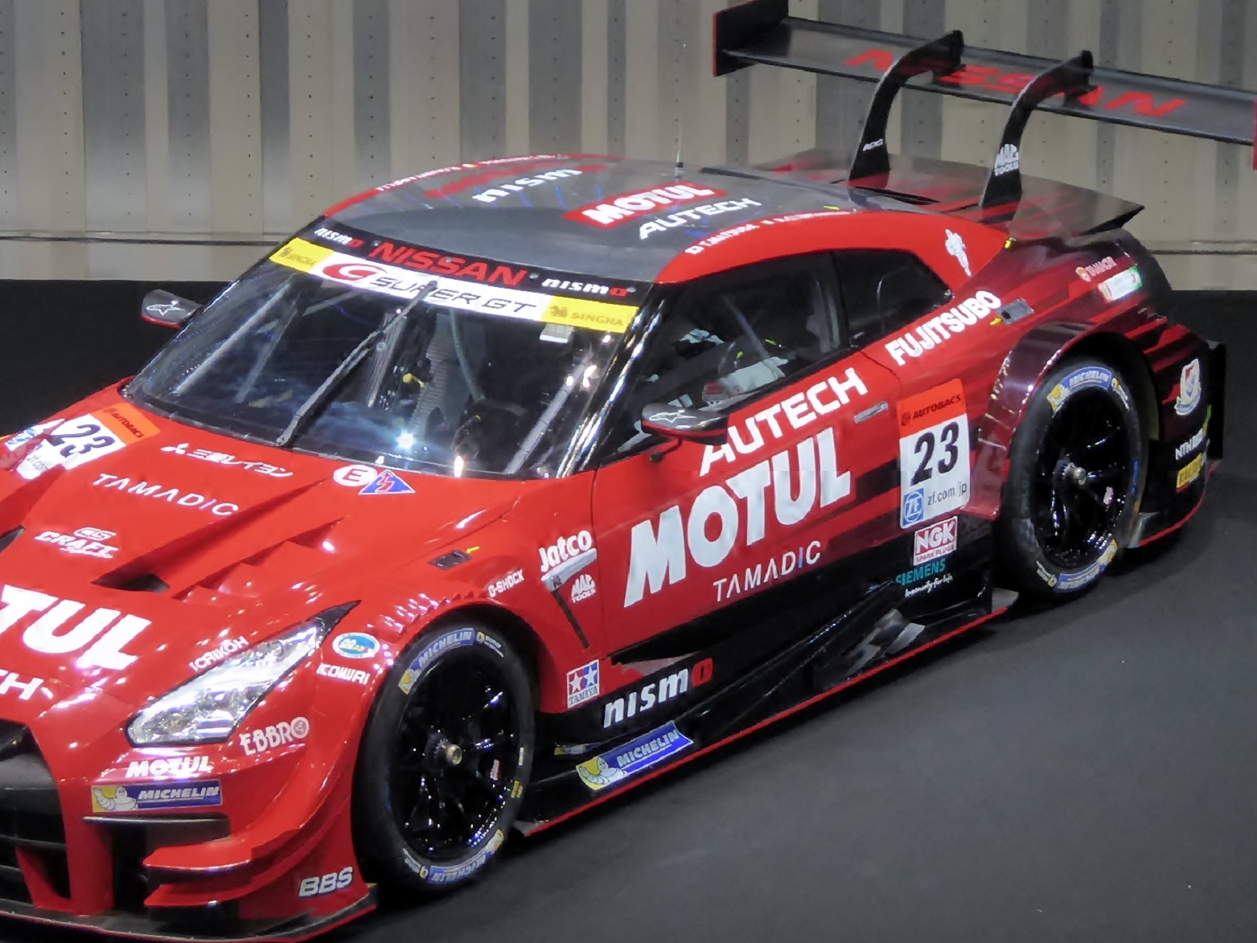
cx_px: 496
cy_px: 471
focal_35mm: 149
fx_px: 5412
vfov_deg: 10.0
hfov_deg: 13.2
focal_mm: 15
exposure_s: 1/80
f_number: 4.8
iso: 400
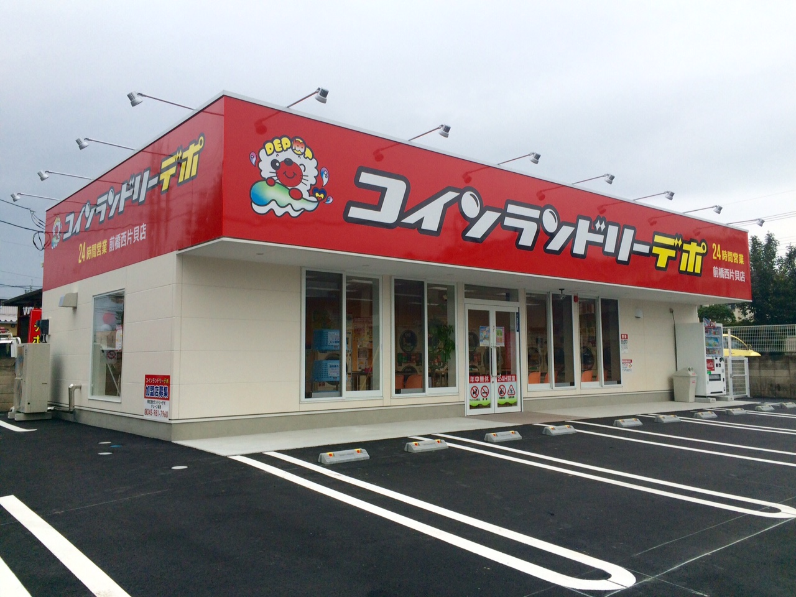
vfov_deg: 48.2
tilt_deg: +5.2
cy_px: 298
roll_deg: +0.8
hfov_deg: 61.7
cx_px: 398
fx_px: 667
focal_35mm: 29
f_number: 2.2
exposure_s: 1/494
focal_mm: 4.15
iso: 32
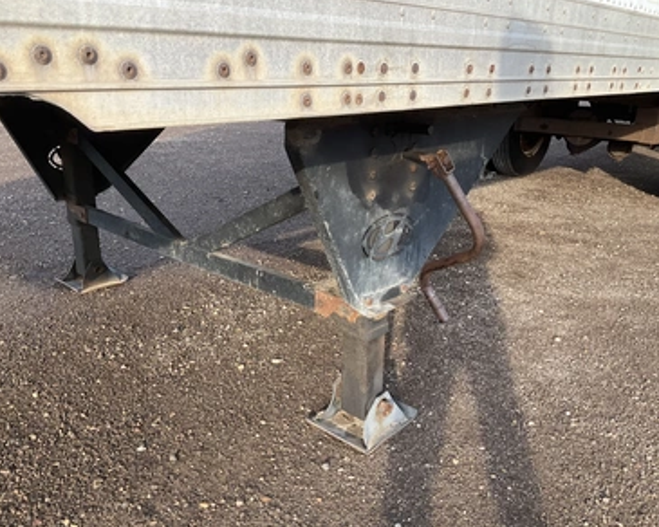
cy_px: 264
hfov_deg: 57.2
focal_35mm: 31
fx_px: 605
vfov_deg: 47.1
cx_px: 318
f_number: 1.8
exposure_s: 1/280
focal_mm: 3
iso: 25
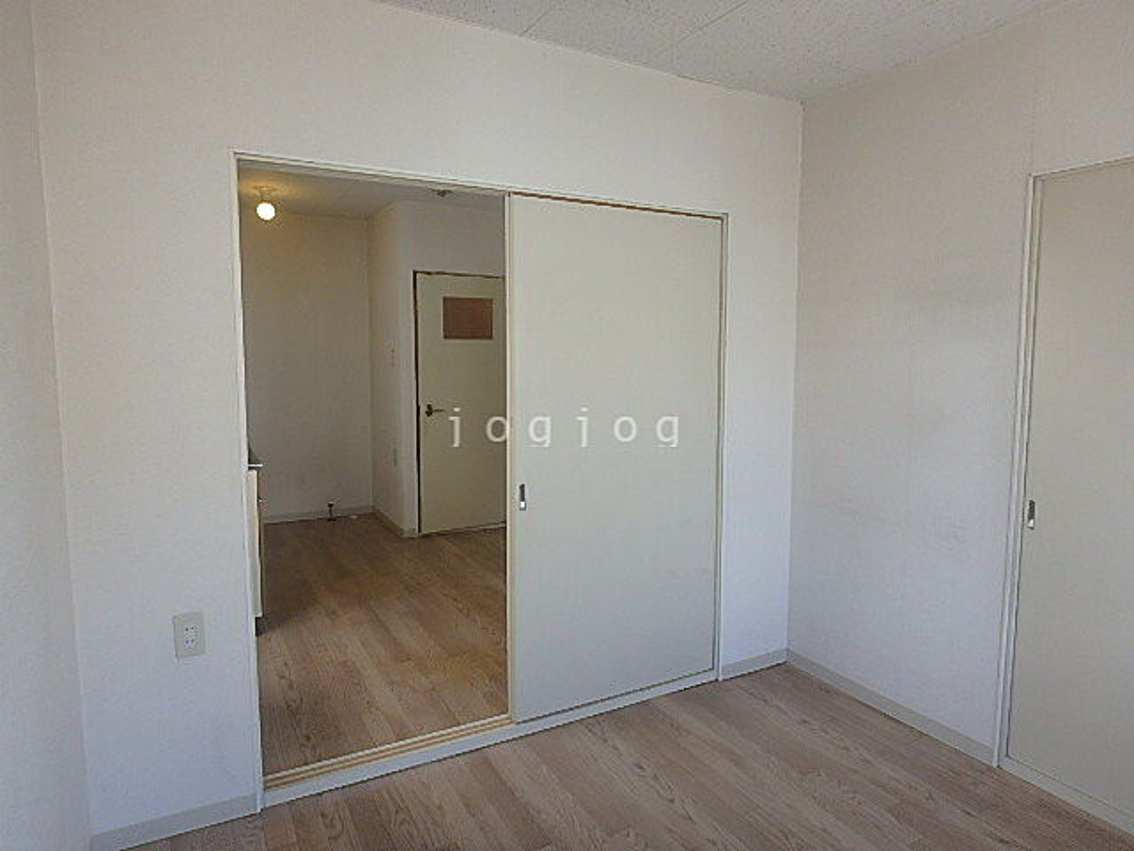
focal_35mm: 21
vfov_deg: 63.4
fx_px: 688
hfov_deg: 79.0
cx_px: 567
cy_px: 426
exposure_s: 1/60
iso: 125
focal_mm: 3.7
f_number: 3.5
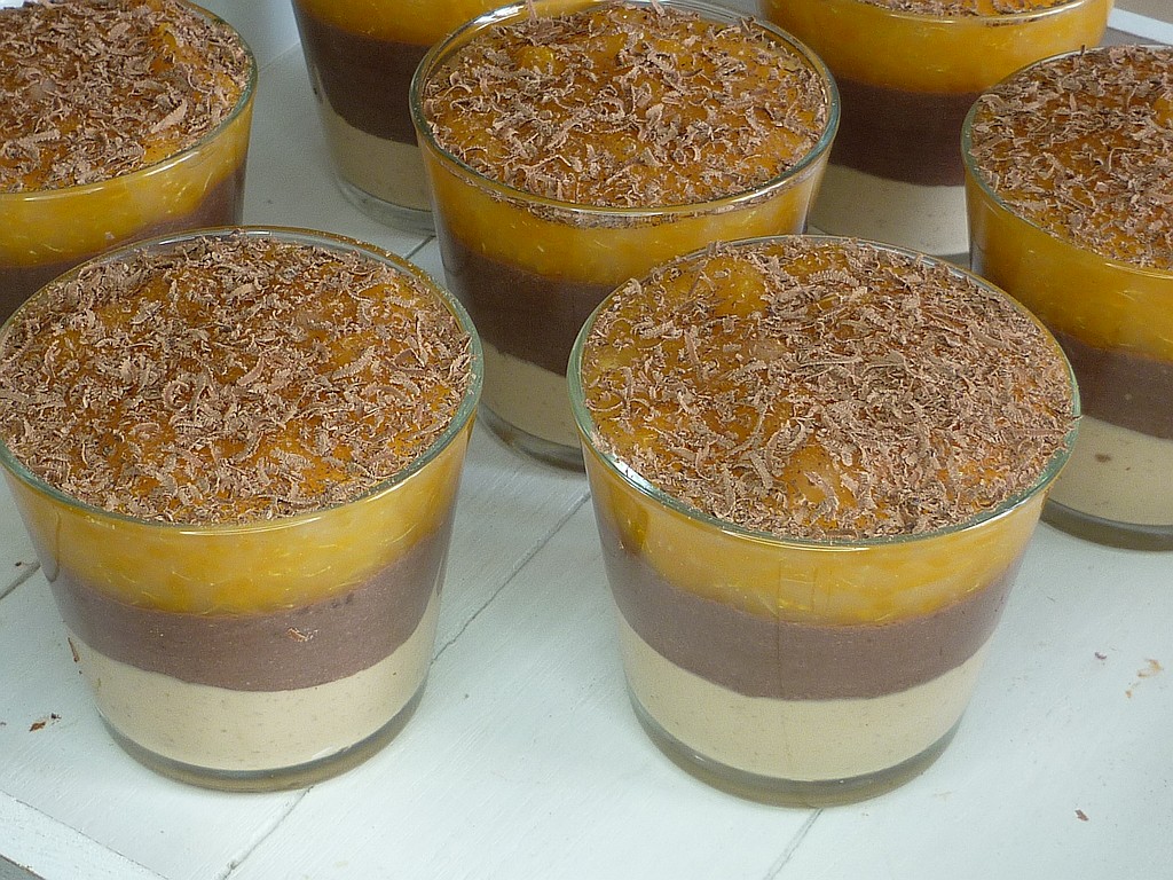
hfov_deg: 28.2
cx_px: 586
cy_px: 440
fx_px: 2338
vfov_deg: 21.3
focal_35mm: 69
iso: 80
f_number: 3
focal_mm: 6.4
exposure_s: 1/30
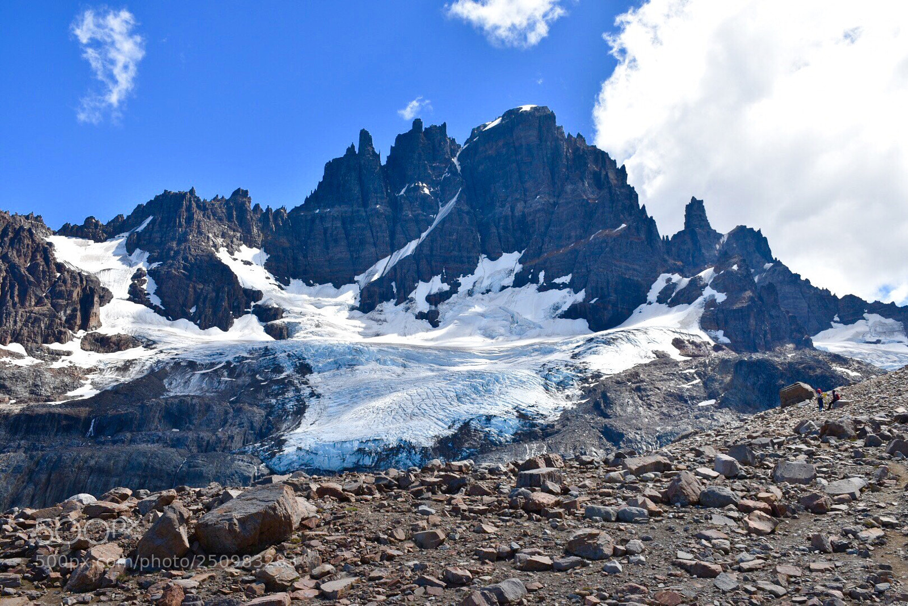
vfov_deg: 38.4
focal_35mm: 34
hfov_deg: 55.1
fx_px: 870
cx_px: 454
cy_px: 303
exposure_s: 1/400
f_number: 7.1
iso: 100
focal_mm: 23
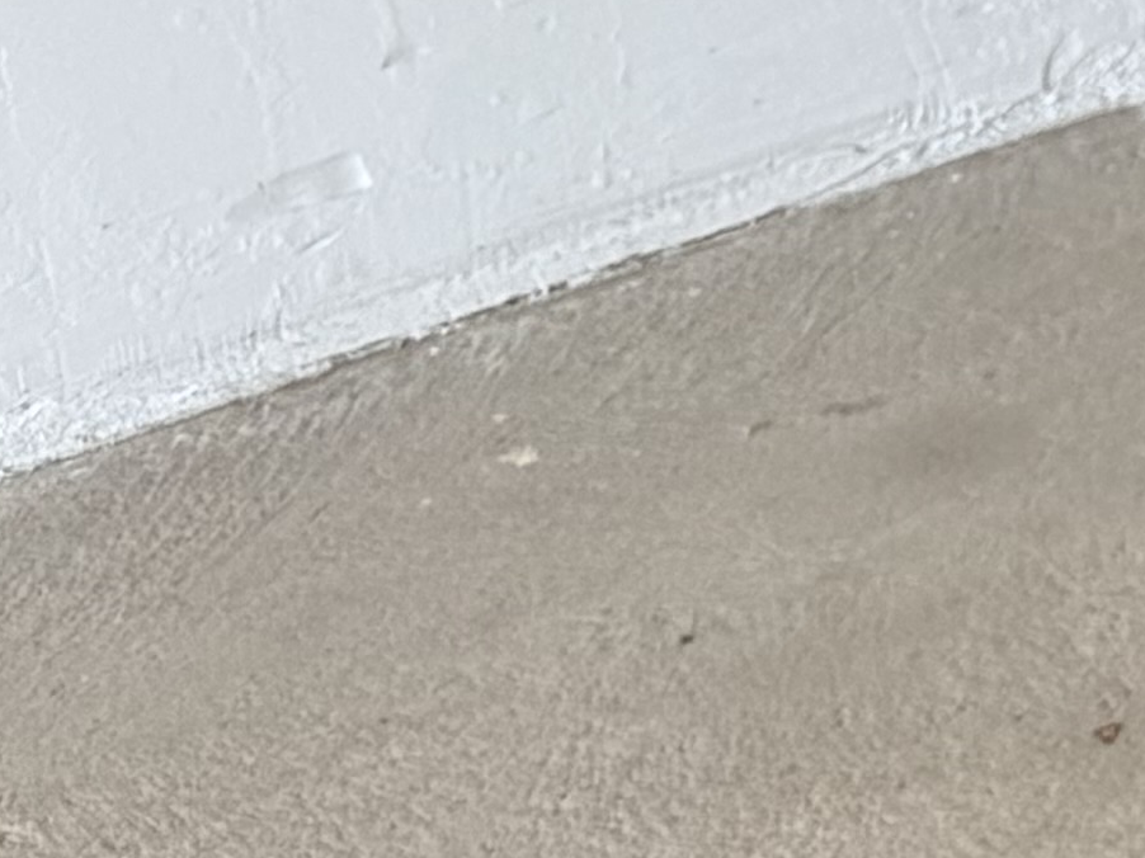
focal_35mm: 152
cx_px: 3344
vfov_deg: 9.5
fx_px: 5026
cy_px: -363
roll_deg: -0.4
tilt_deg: -23.6
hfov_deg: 10.0
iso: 80
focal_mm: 6.76
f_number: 1.78
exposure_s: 1/439
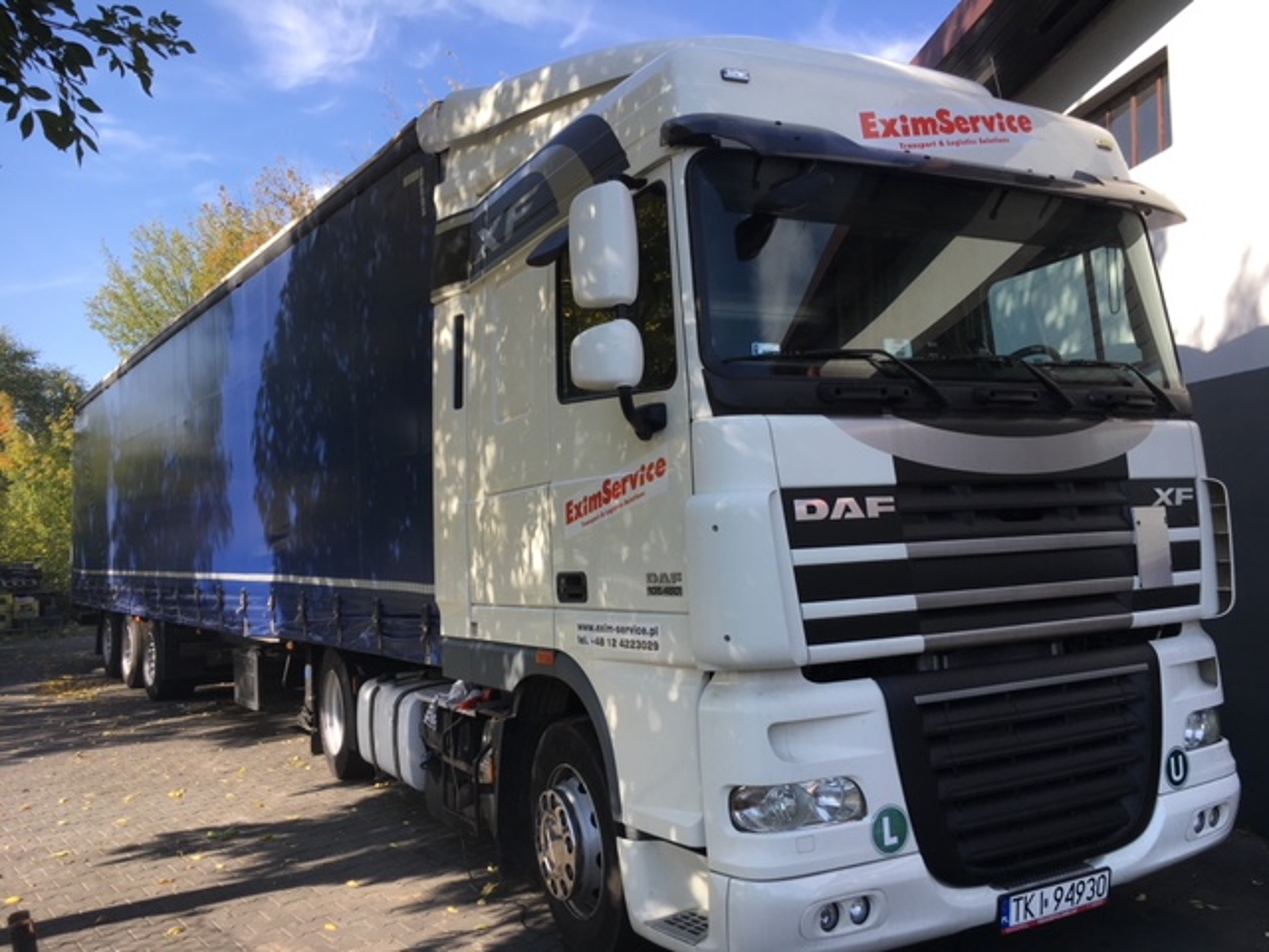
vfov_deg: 48.2
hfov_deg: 61.7
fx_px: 1063
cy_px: 476
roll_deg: +0.6
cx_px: 634
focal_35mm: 29
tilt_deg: +2.9
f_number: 2.2
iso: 25
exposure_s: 1/591
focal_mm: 4.15
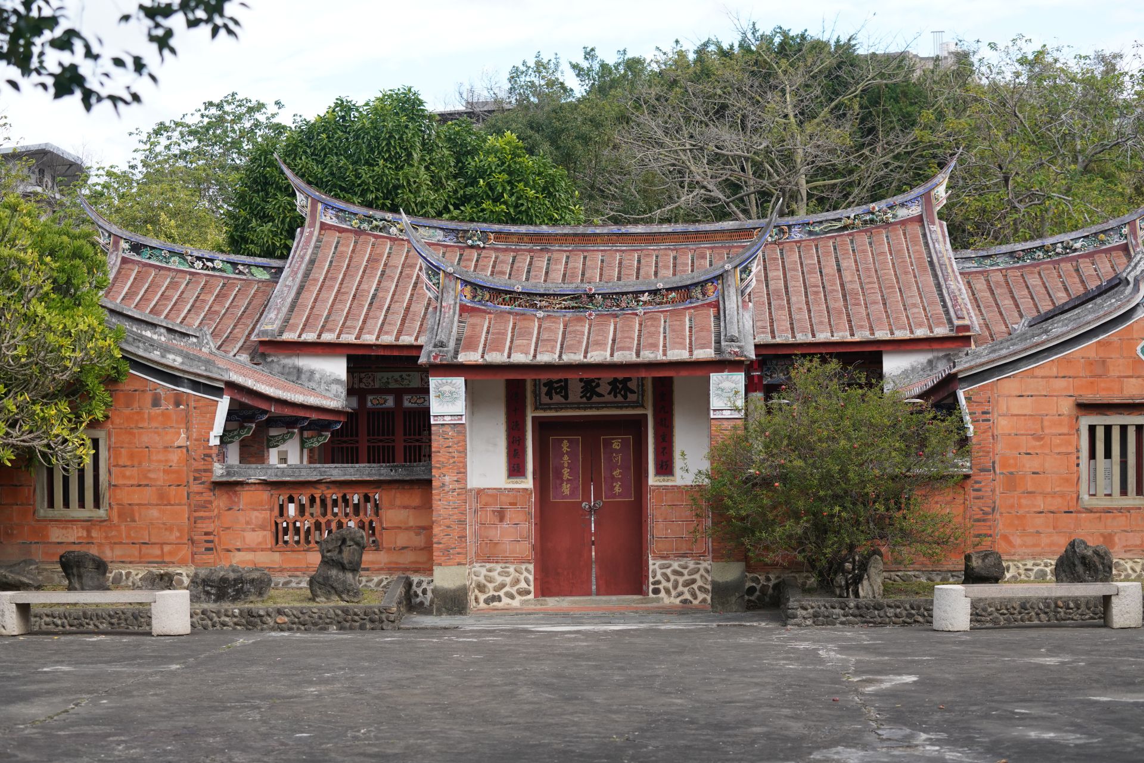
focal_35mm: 70
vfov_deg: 19.5
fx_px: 2225
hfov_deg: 28.8
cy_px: 382
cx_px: 572
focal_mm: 70
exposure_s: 1/2000
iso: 640
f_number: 4
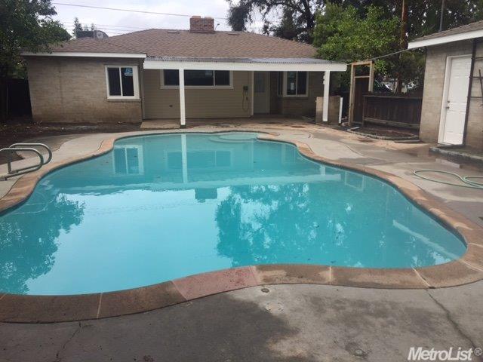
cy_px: 181
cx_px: 242
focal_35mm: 29
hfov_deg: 61.7
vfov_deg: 48.2
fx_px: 405
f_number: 2.2
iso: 32
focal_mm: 4.15
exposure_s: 1/879
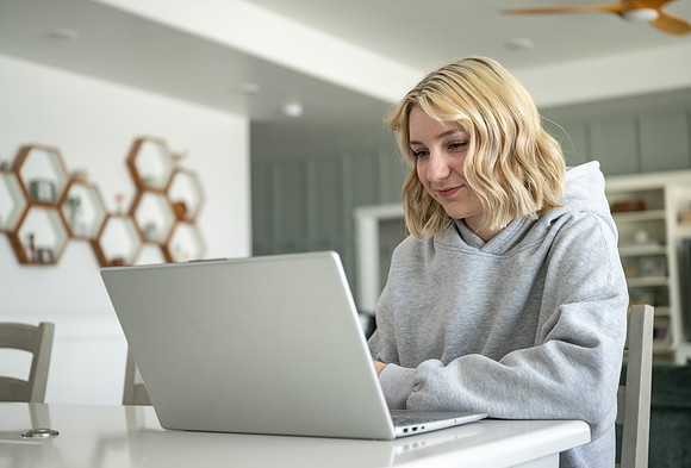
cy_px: 234
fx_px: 976
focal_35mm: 51
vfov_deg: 27.0
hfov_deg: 39.0
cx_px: 339
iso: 125
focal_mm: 50
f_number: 2.8
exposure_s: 1/200
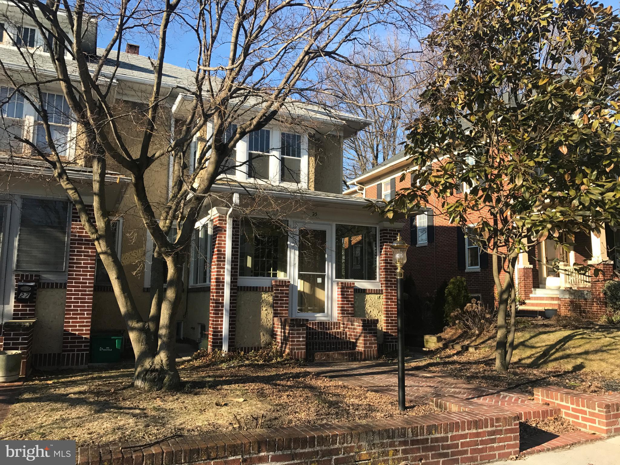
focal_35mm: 28
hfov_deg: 63.4
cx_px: 310
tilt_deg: +8.1
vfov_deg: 49.7
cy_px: 232
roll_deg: +0.4
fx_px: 502
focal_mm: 3.99
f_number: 1.8
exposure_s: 1/939
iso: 20
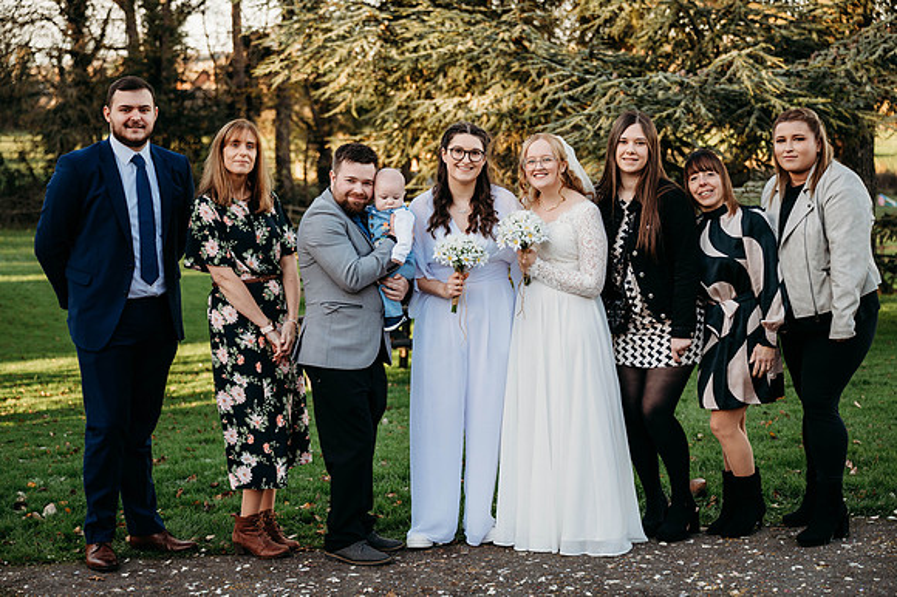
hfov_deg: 35.1
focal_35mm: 57
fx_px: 1419
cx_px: 448
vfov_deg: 23.8
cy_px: 298
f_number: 3.2
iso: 100
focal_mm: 57
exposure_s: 1/320
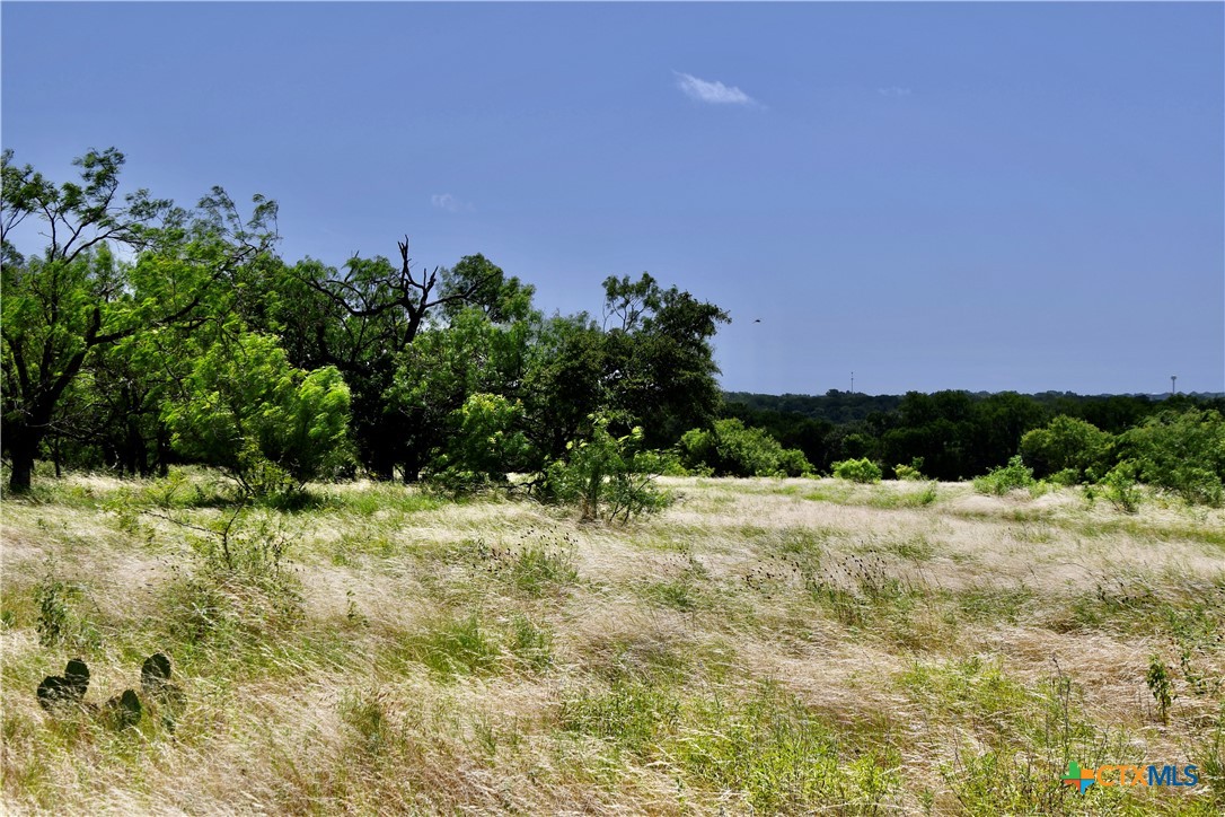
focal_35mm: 46
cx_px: 612
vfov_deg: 29.2
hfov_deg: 42.7
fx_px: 1565
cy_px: 408
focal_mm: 31
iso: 100
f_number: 9
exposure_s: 1/320
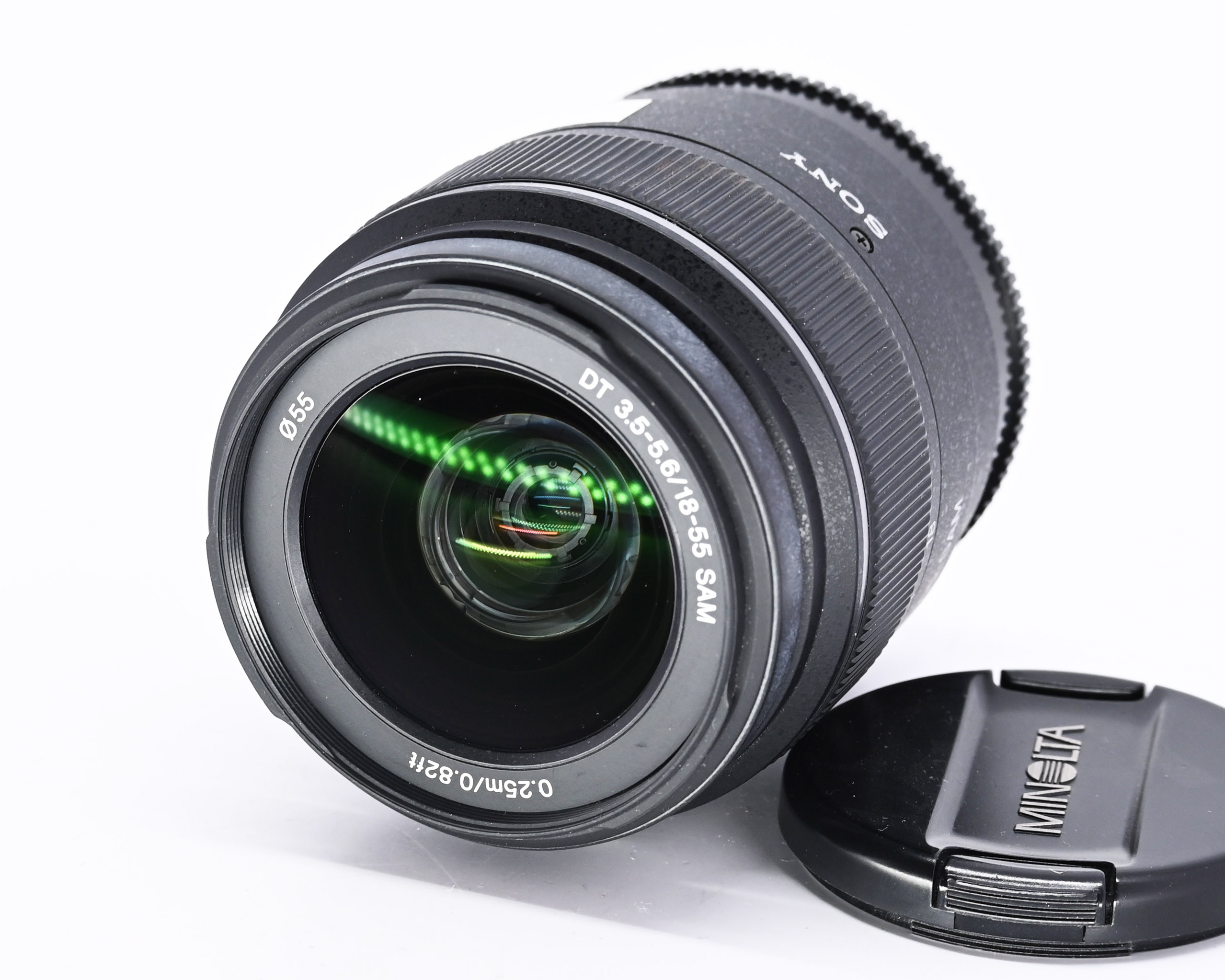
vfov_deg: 13.2
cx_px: 611
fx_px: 4242
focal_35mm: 117
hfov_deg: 16.4
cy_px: 608
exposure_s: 1/125
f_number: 9
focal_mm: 54
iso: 500
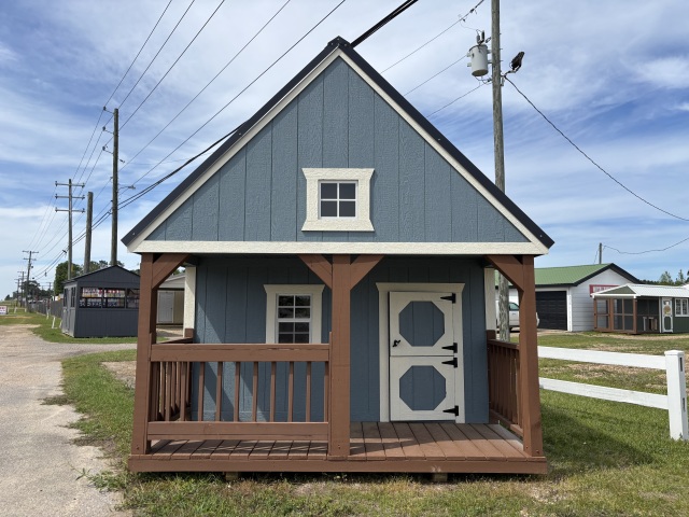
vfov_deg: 53.1
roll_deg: -0.4
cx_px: 344
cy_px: 258
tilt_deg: +4.3
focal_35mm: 26
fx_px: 518
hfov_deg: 67.3
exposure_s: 1/3937
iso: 50
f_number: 1.6
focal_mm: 5.96
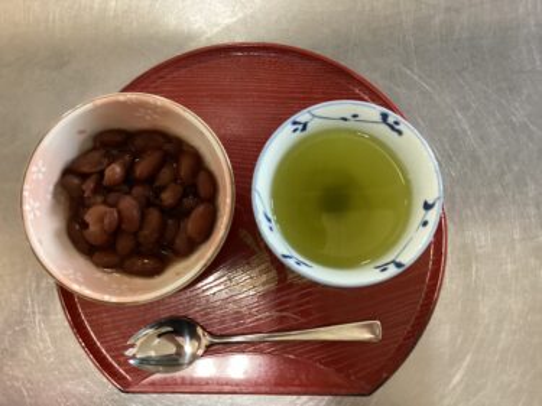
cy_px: 203
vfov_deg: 45.4
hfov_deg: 58.4
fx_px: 485
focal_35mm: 31
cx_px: 271
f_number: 2.4
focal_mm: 3.3
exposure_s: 1/33
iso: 400
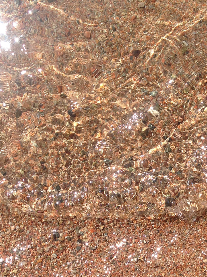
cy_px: 245
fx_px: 614
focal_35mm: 77
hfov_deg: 18.9
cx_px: 174
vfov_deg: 24.7
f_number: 2.4
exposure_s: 1/1595
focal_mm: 4.12
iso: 50
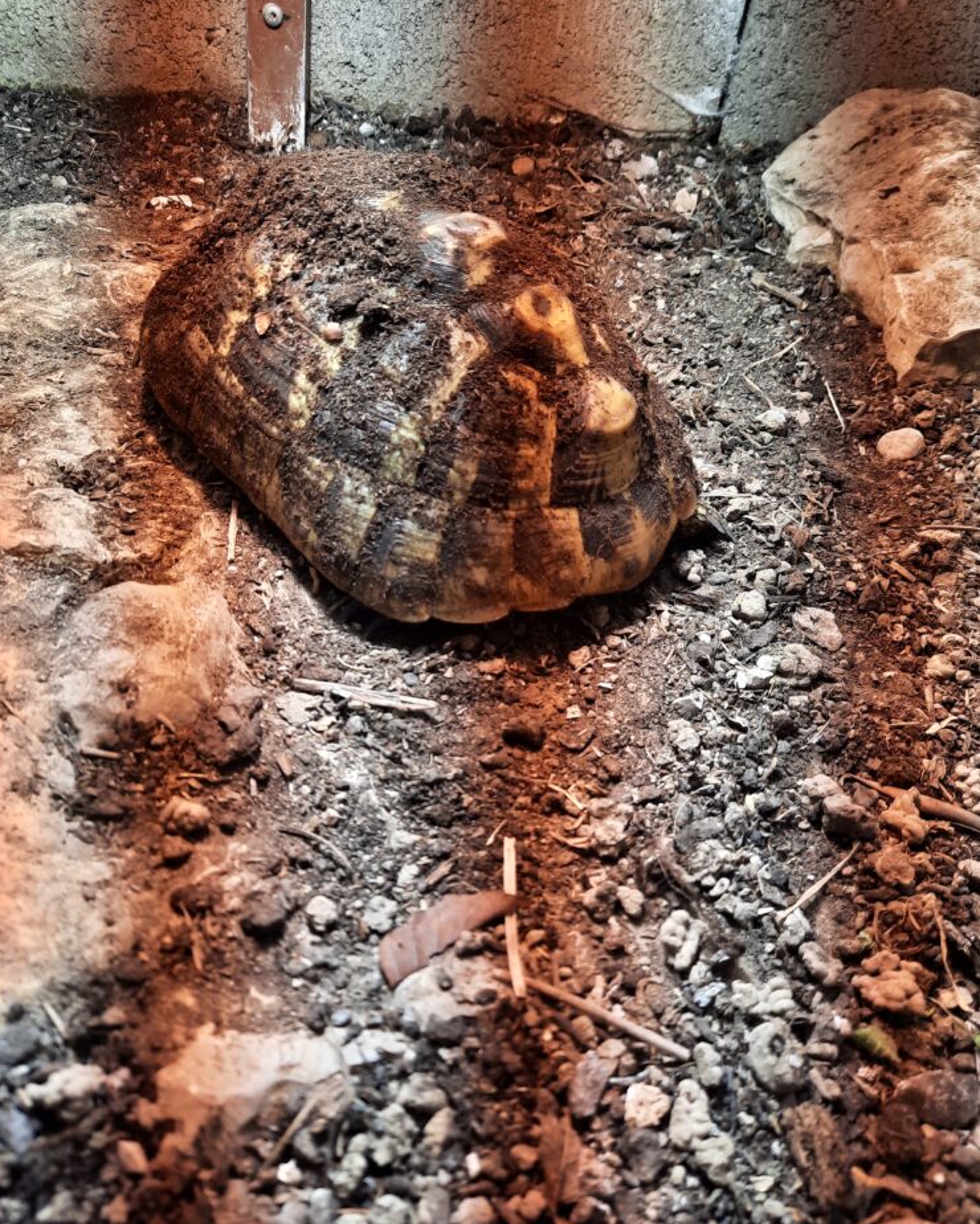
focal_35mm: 27
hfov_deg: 53.2
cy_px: 603
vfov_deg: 64.1
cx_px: 475
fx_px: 979
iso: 32
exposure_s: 1/432
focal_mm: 4.6
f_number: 2
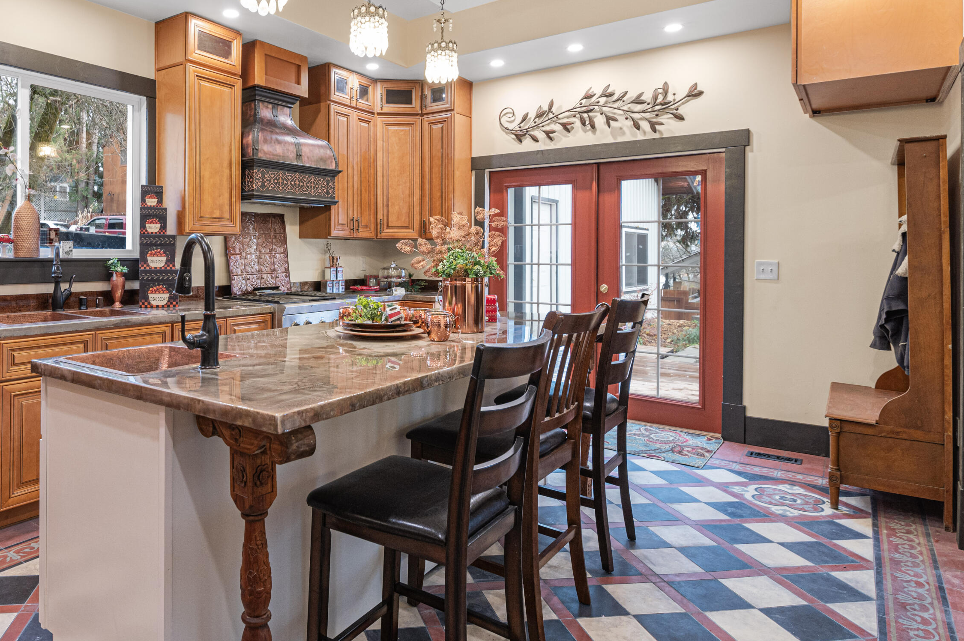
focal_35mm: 24
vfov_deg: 52.6
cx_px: 337
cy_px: 248
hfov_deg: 72.0
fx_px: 642
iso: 1250
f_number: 5.6
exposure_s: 1/25
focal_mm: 18
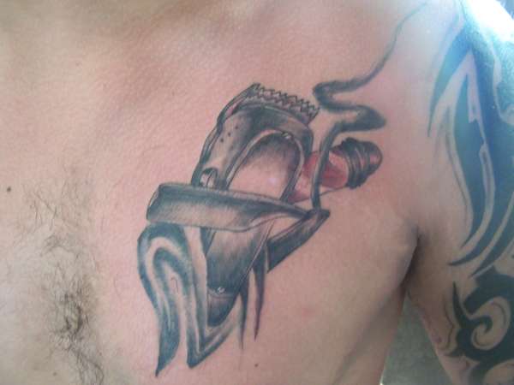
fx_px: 564
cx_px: 257
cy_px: 192
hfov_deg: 49.0
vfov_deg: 37.7
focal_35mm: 38
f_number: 2.8
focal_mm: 6.3
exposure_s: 1/15
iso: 140
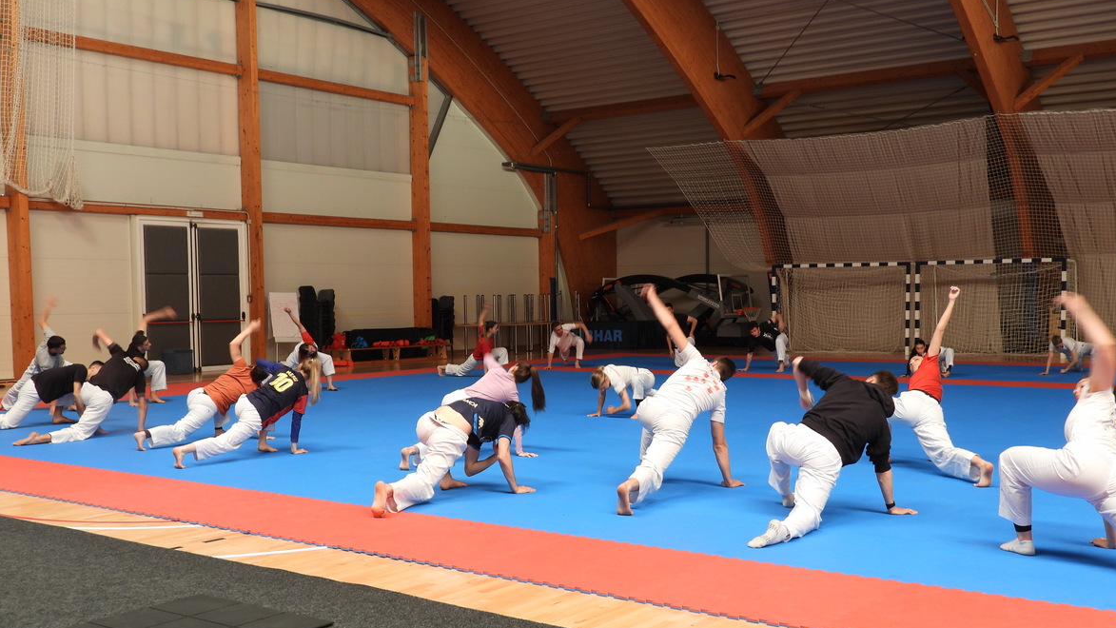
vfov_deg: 30.4
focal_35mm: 39
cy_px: 370
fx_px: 1154
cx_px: 569
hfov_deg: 51.6
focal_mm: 6.3
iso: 100
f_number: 3.2
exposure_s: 1/30
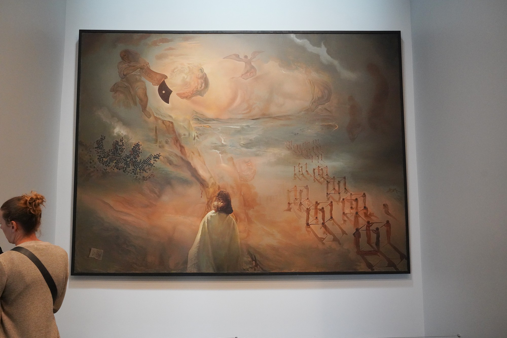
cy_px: 169
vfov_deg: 42.3
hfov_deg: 60.3
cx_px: 254
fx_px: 437
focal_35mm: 31
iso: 8000
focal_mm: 31
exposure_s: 1/100
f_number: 6.3
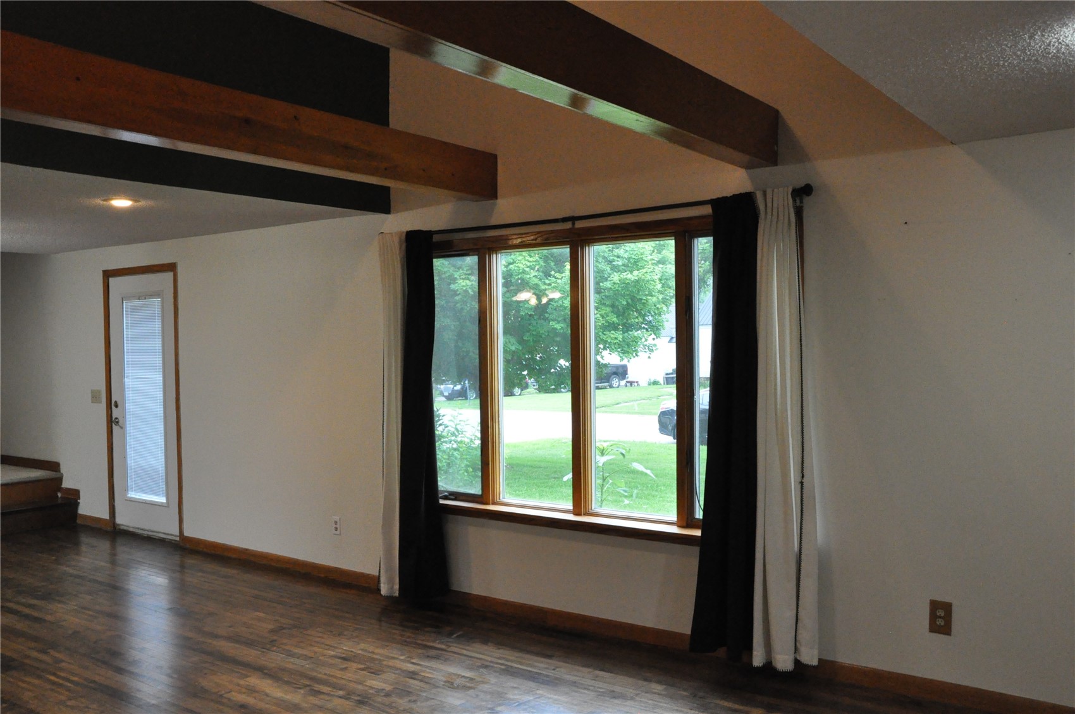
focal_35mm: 32
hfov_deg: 59.6
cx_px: 538
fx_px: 939
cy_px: 357
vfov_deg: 41.6
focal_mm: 21
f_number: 9
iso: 3200
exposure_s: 1/80
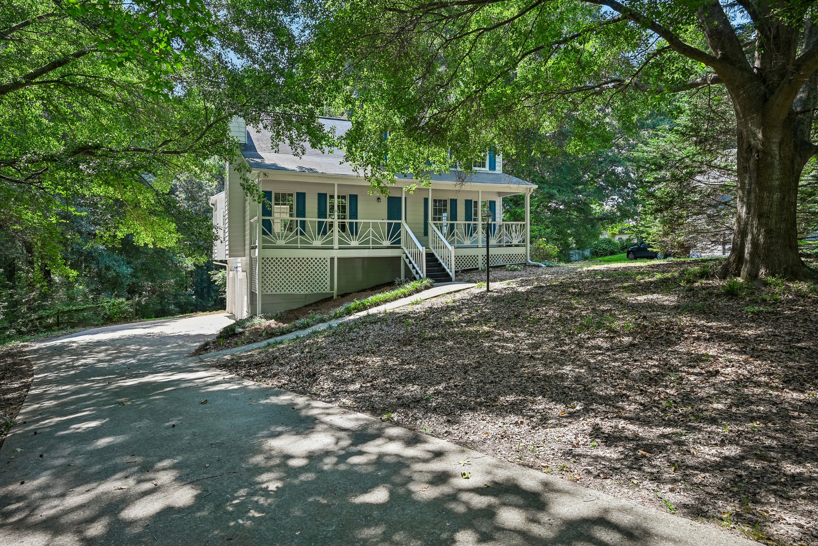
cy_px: 273
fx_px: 454
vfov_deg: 61.9
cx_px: 409
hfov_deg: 84.0
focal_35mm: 20
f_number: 8
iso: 100
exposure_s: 1/60
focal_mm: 20
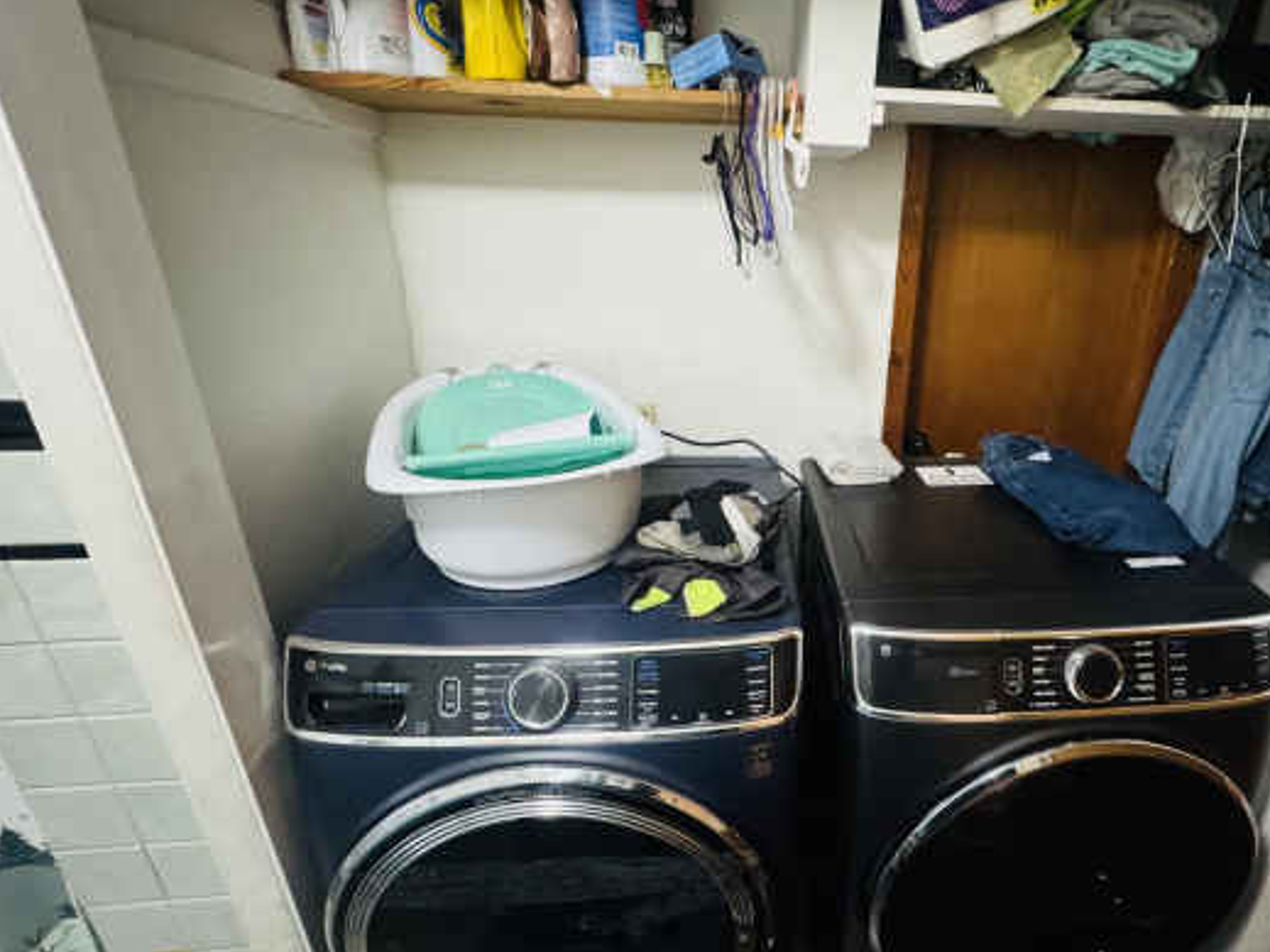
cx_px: 792
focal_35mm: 18
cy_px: 470
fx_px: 660
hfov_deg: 86.1
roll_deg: -2.0
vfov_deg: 71.6
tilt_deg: -21.4
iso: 1250
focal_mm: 2.22
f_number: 2.2
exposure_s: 1/40
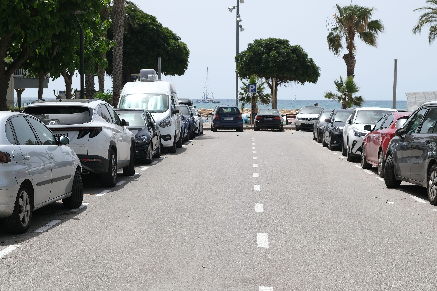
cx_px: 234
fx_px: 801
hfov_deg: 30.5
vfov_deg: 20.5
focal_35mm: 66
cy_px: 191
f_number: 5.6
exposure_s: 1/850
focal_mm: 30.2
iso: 160
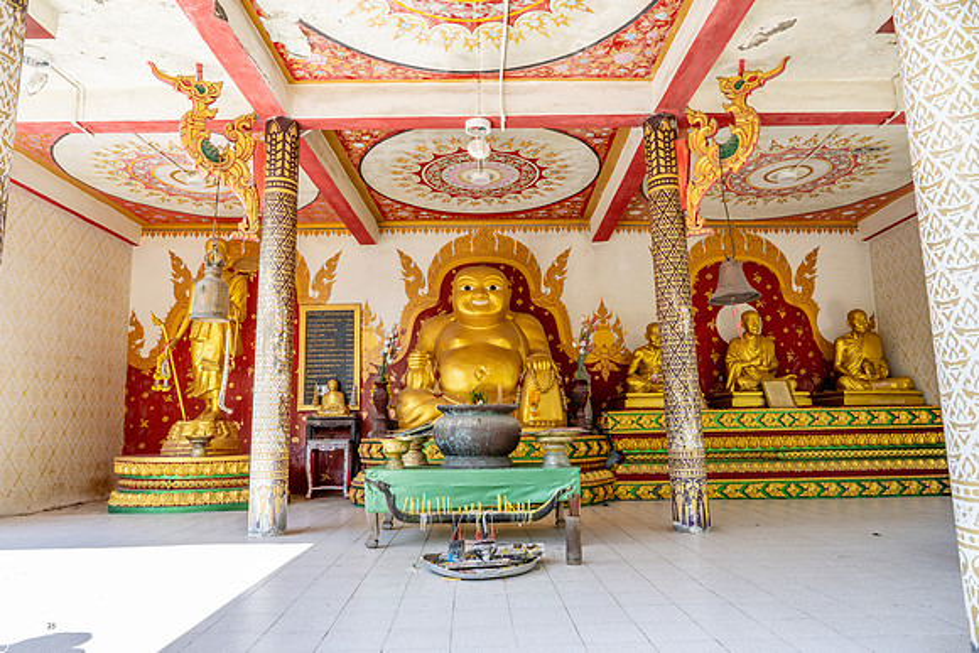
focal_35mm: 24
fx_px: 653
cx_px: 490
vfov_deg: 53.2
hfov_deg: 73.7
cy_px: 326
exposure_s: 1/320
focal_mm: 24
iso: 1100
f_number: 8
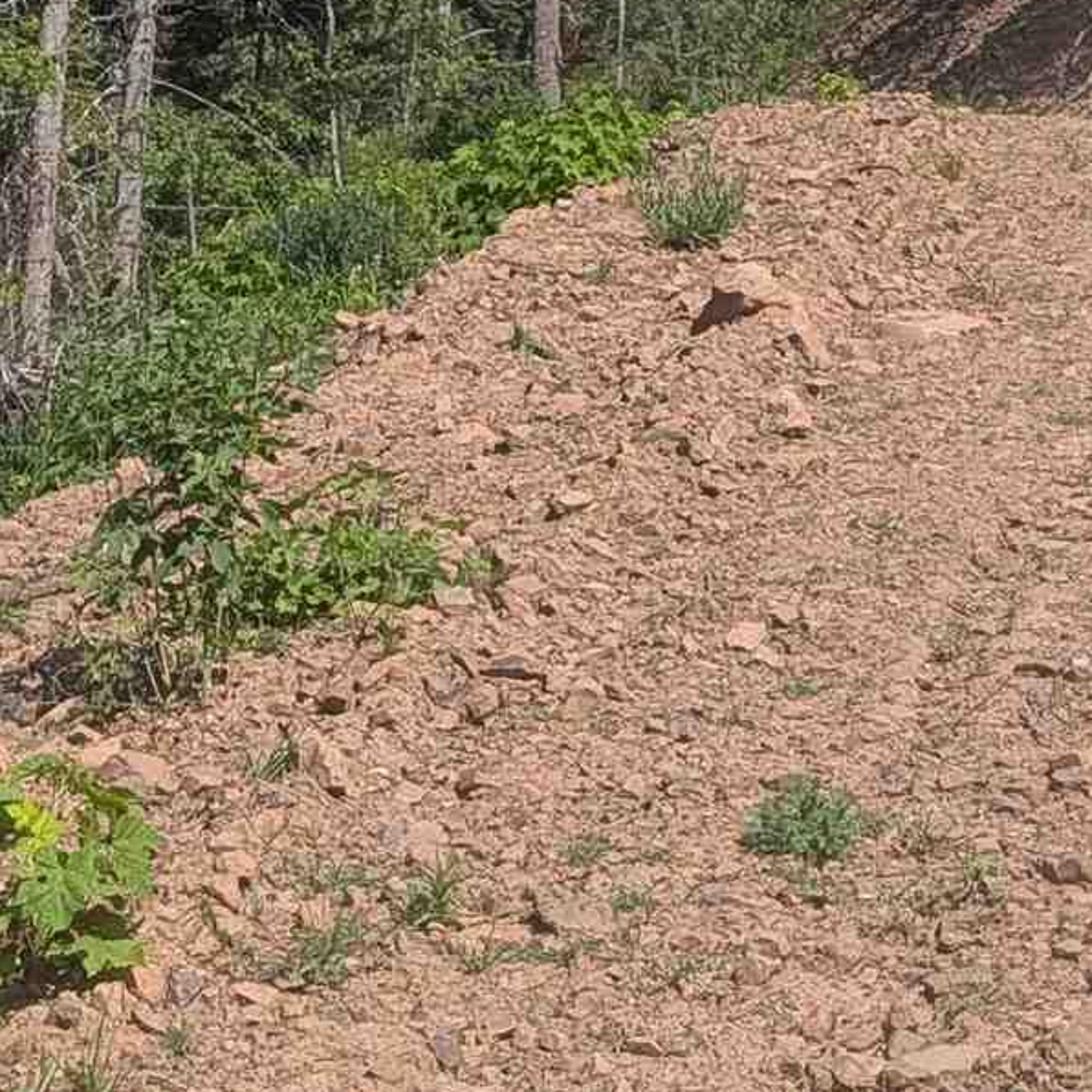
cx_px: 1070
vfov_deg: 14.1
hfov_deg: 15.7
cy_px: -907
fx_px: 3890
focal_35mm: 109
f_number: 1.68
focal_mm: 6.9
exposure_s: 1/657
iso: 19
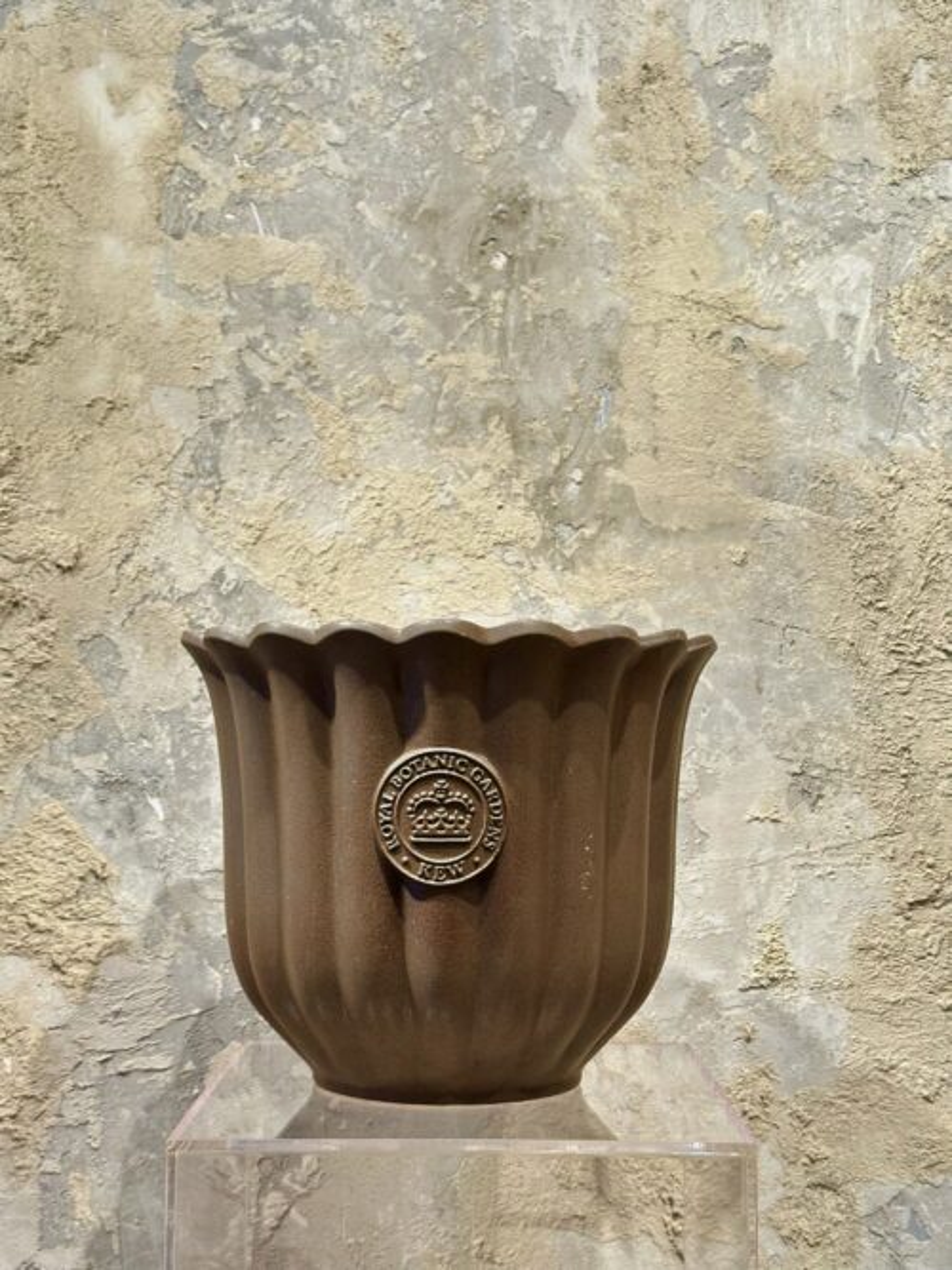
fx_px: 1761
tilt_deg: +4.0
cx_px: 476
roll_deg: -0.9
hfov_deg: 30.3
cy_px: 635
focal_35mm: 48
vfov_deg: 39.7
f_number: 1.78
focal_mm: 6.86
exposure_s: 1/100
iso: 160
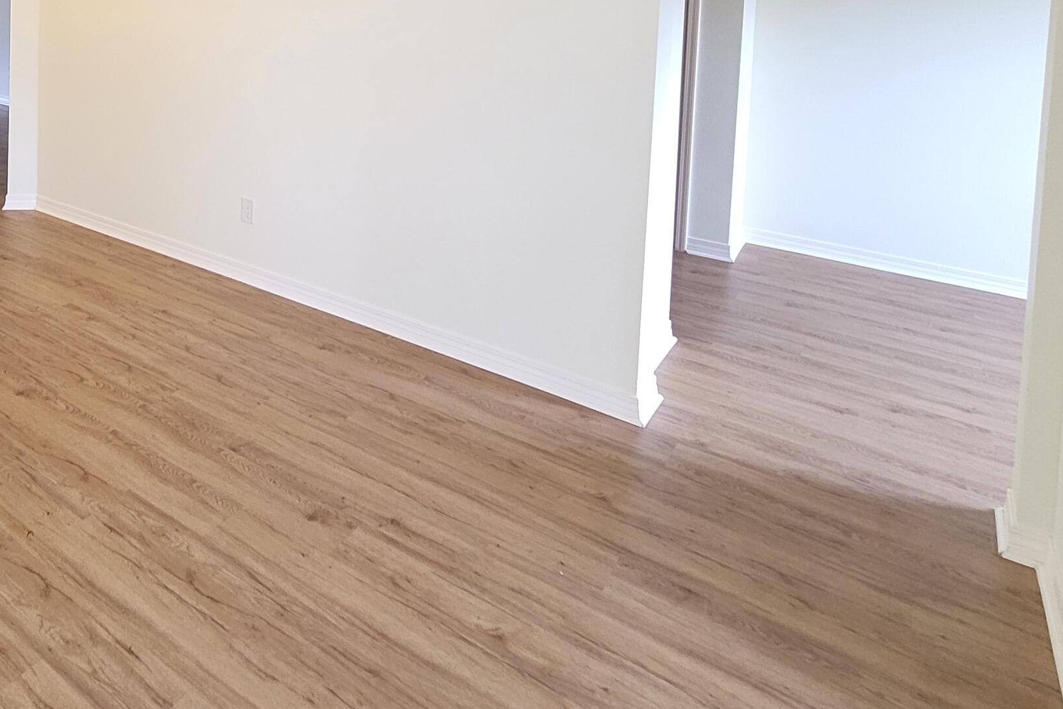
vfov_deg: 44.2
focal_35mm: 25
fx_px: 738
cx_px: 215
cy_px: 9
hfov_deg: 65.2
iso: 400
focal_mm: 2.2
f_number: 2.2
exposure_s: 1/60
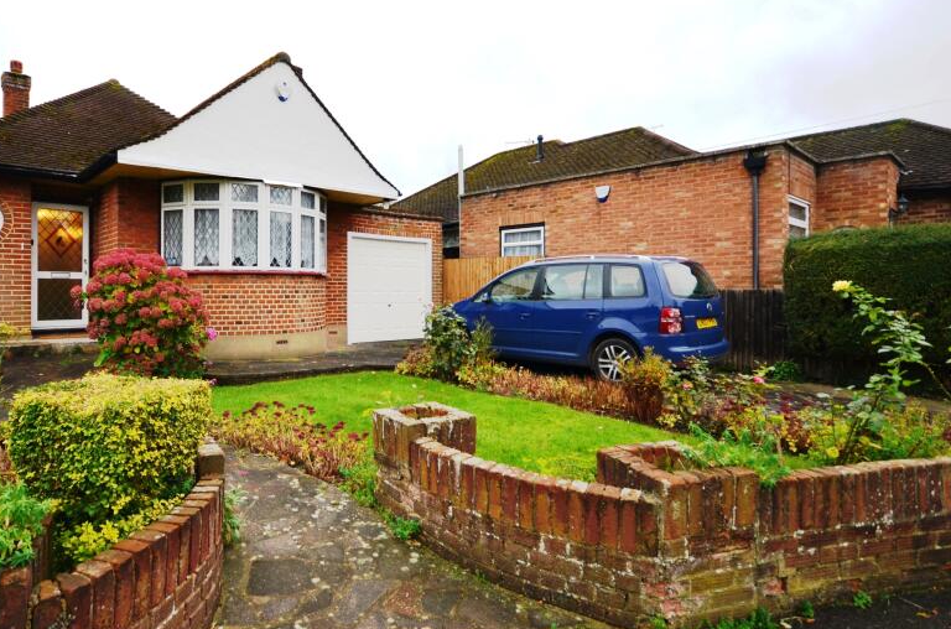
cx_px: 397
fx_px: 527
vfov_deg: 61.5
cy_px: 286
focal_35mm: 20
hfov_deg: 83.4
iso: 400
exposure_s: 1/100
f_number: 5
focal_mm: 10
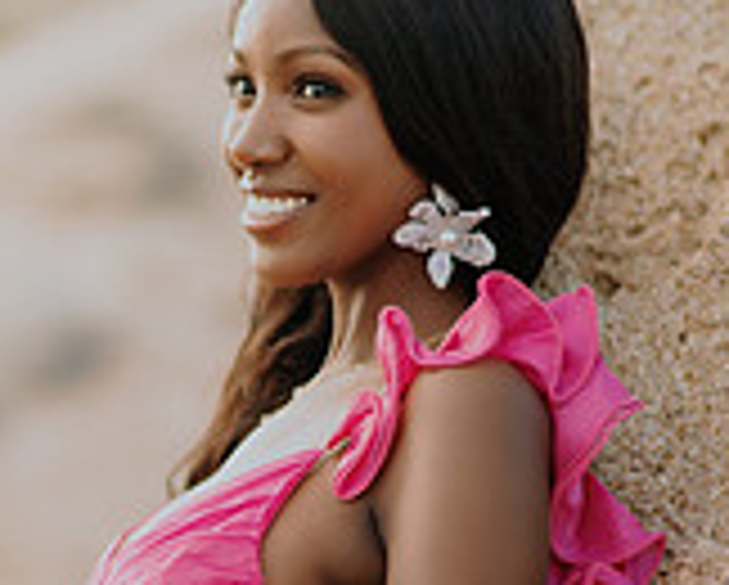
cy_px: 396
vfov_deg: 10.2
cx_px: 158
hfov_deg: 12.7
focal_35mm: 151
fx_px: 3262
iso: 50
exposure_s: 1/2000
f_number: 1.4
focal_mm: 58
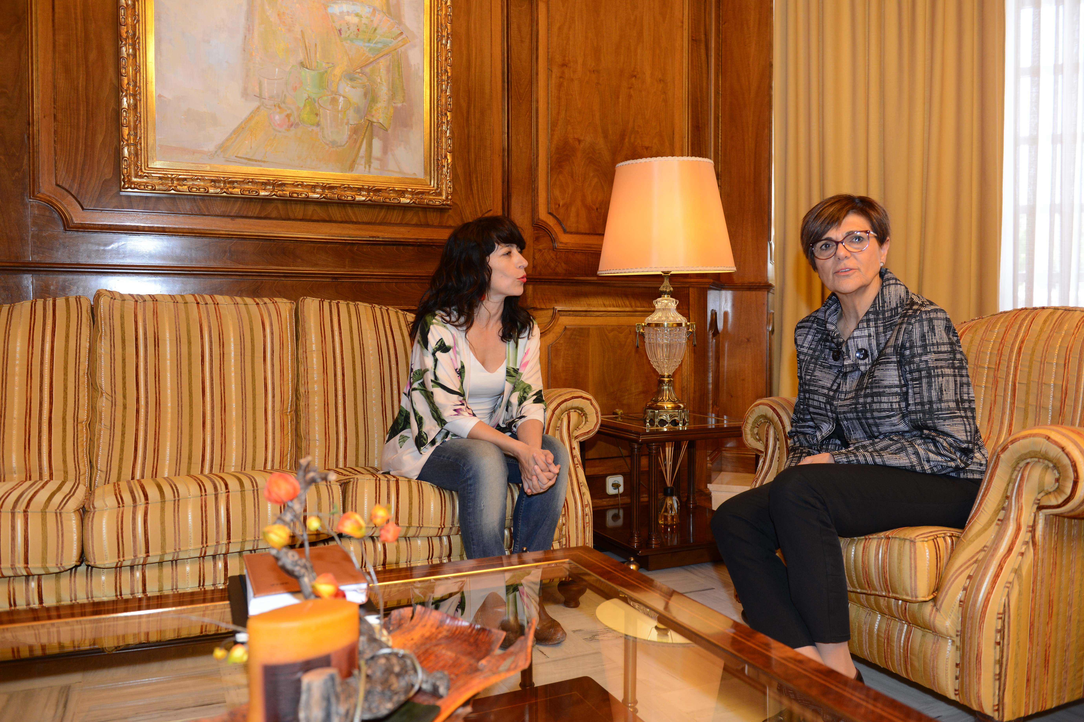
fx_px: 873
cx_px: 542
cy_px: 361
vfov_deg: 45.0
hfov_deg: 63.7
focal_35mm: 29
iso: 800
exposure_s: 1/60
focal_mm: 29
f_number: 3.5
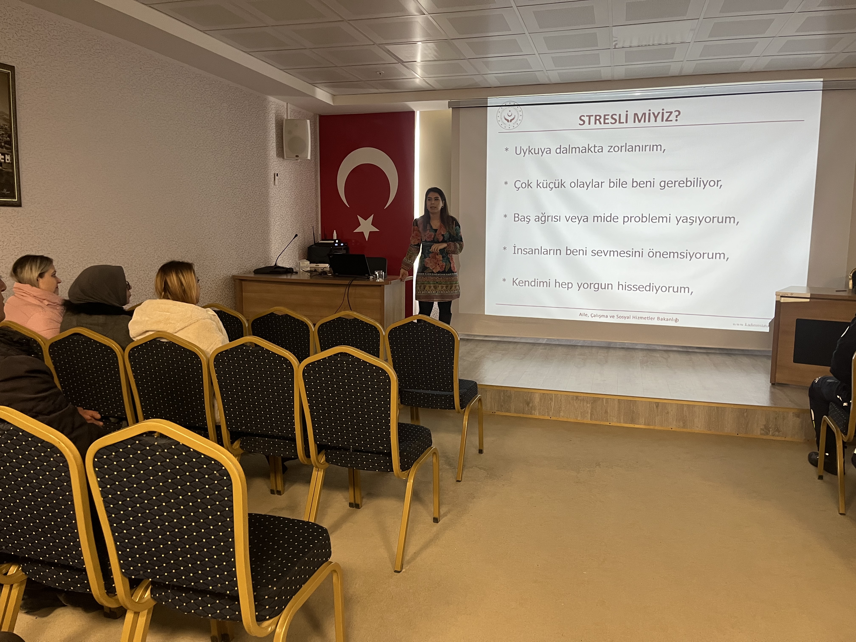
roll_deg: -0.3
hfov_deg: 67.3
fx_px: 643
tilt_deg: -6.8
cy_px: 321
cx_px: 428
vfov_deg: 53.1
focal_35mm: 26
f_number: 1.6
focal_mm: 5.1
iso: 250
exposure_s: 1/60
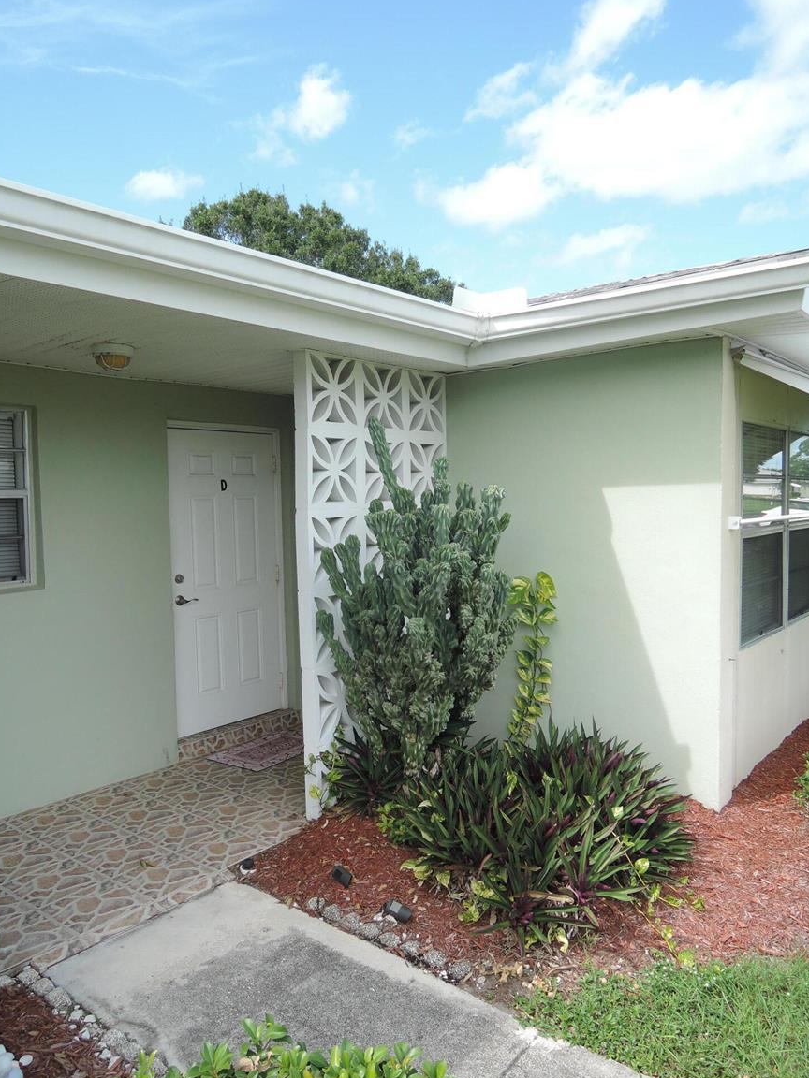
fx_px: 779
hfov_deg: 54.9
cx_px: 411
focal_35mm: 25
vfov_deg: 69.4
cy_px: 551
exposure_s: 1/400
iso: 80
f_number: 2.8
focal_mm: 5.1
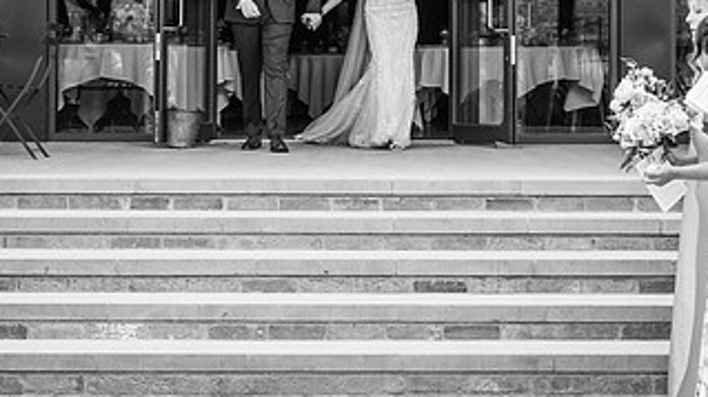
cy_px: 31
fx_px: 1651
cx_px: 371
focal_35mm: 88
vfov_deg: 13.6
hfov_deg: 24.2
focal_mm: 45
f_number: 5
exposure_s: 1/1000
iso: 720
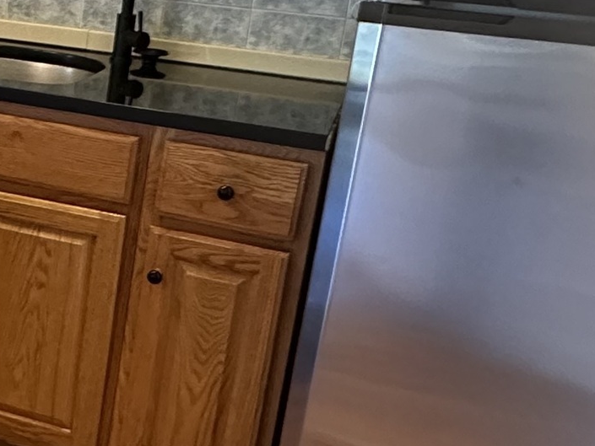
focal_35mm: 61
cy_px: 152
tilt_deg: -15.5
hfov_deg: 26.6
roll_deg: -3.8
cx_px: -185
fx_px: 1049
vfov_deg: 23.9
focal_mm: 2.22
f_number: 2.2
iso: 1250
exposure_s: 1/60
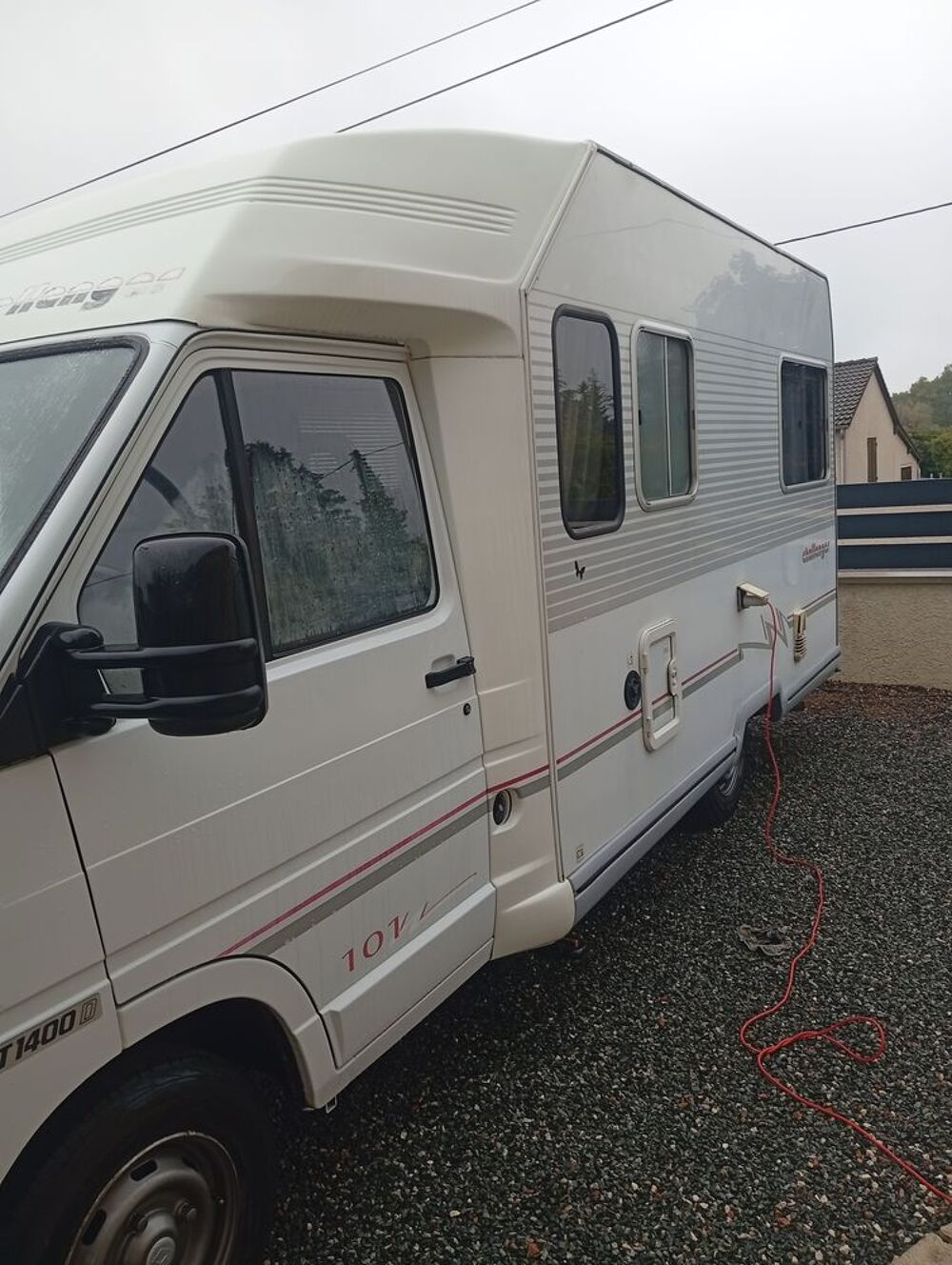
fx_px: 988
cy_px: 632
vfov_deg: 65.2
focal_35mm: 27
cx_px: 476
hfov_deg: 51.5
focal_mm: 3.98
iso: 50
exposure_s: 1/104
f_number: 1.8
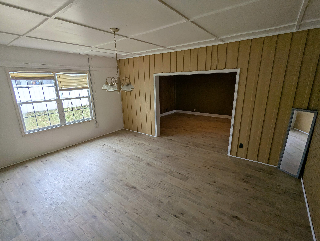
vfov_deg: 78.2
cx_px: 160
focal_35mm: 16
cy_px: 120
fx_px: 148
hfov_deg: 94.4
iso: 79
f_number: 2.2
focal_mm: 2.35
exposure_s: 1/114
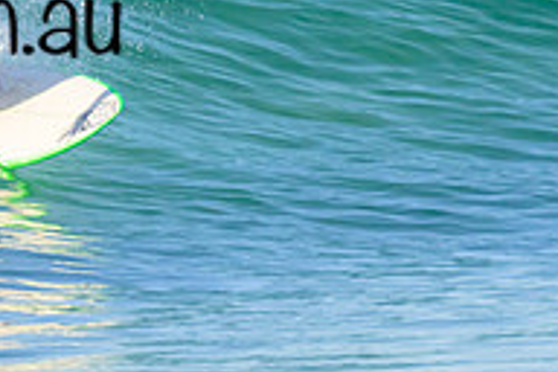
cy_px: -150
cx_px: 59
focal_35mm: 3118
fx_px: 48325
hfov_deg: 0.7
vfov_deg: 0.4
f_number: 11
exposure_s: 1/2000
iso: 1800
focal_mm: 800
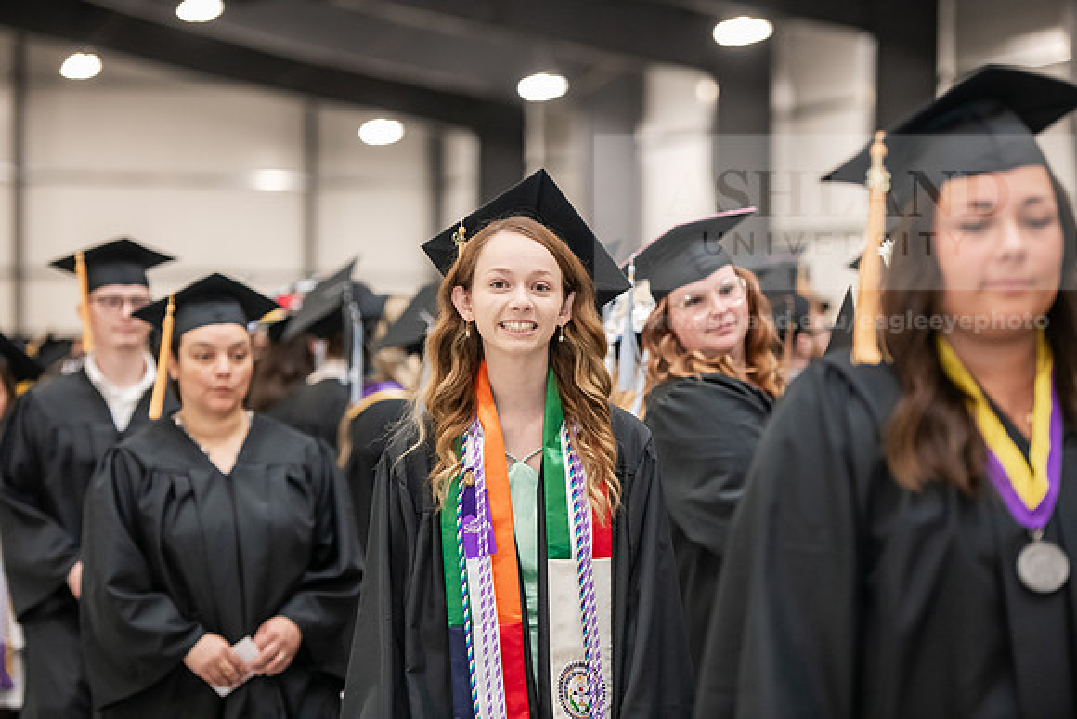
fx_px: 3471
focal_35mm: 116
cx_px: 538
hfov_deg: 17.6
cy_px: 360
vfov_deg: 11.8
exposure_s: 1/200
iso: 2500
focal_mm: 116
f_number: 3.2
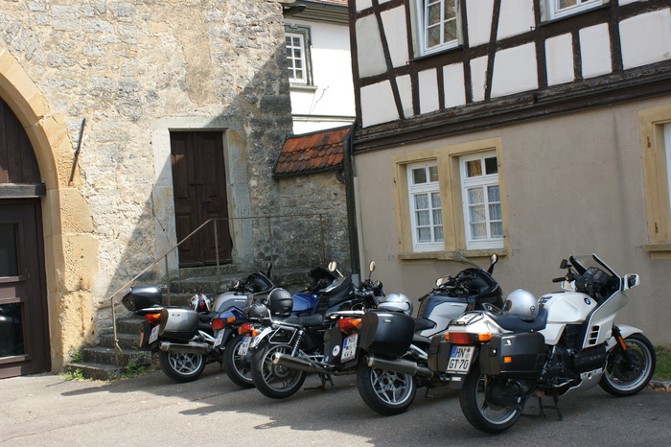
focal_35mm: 52
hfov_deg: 37.9
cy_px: 224
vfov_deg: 25.7
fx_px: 978
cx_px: 336
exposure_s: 1/80
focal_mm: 35
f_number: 8
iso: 100
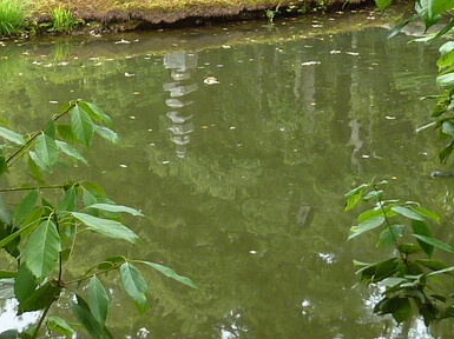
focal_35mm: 104
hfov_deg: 18.8
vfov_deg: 13.6
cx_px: 144
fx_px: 1363
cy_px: -115
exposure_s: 1/60
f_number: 3.3
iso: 80
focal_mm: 4.1
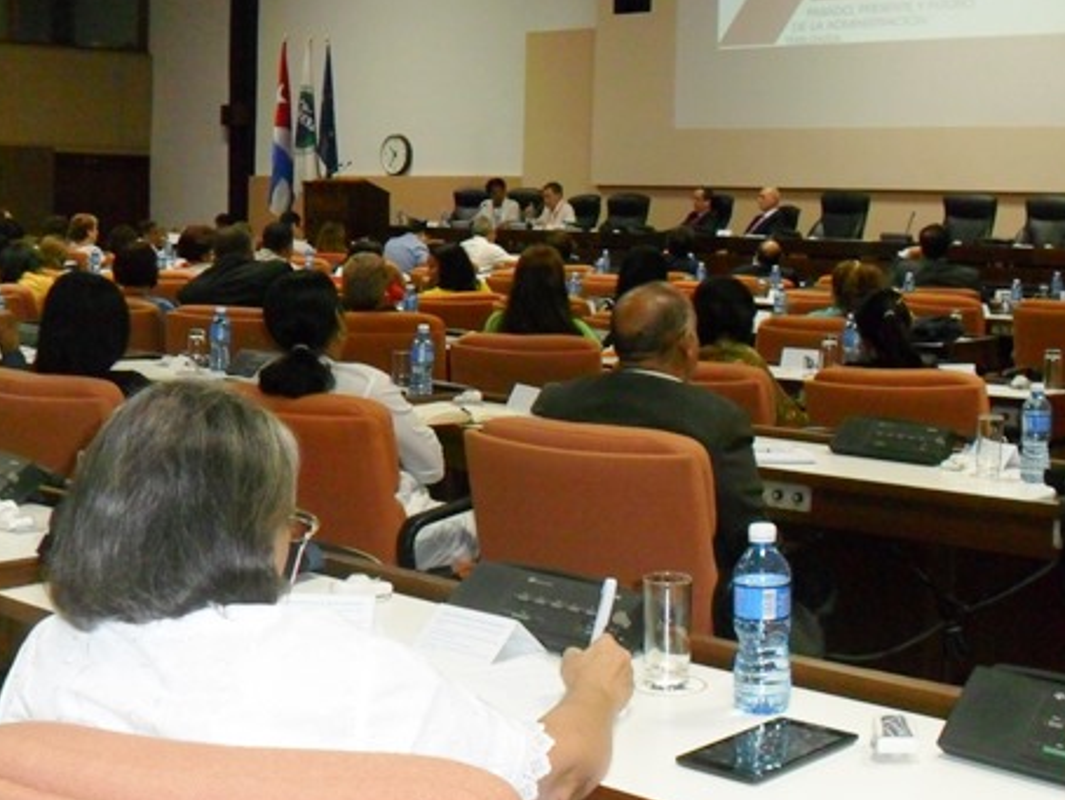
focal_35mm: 62
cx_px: 601
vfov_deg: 23.7
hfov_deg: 31.1
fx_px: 1909
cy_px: 361
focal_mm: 7.8
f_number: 4.5
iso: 400
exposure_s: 1/45
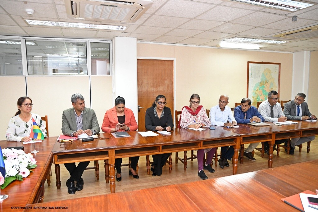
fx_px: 212
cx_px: 159
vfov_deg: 53.1
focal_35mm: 24
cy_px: 106
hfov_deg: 73.7
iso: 1600
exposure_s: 1/160
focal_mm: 24
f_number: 2.8
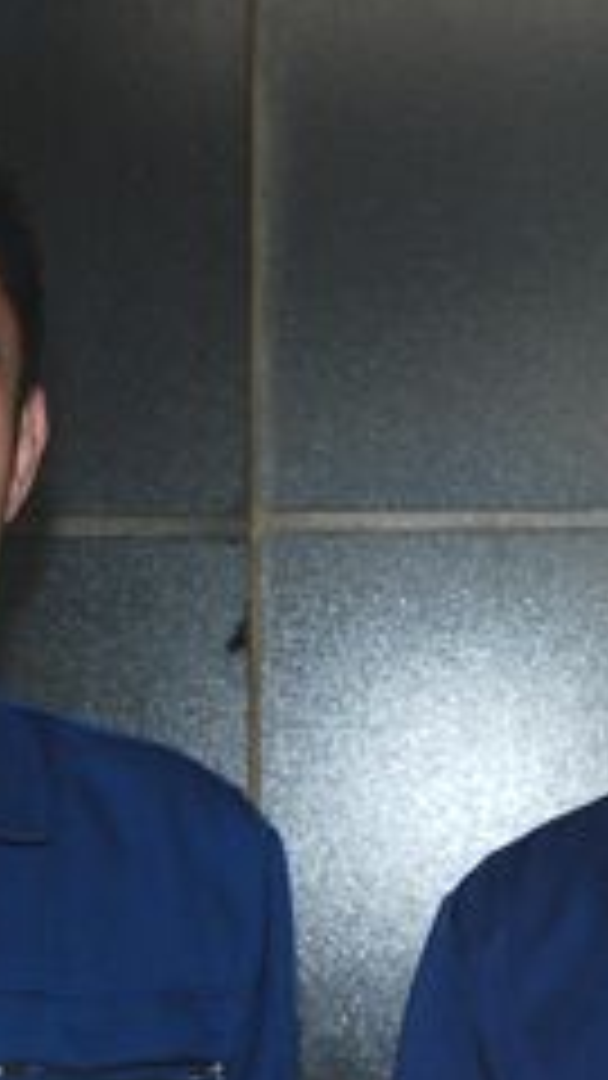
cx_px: 378
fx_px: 2725
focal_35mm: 95
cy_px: 520
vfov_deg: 22.4
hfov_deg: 12.7
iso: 200
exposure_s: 1/60
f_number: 4.2
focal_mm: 29
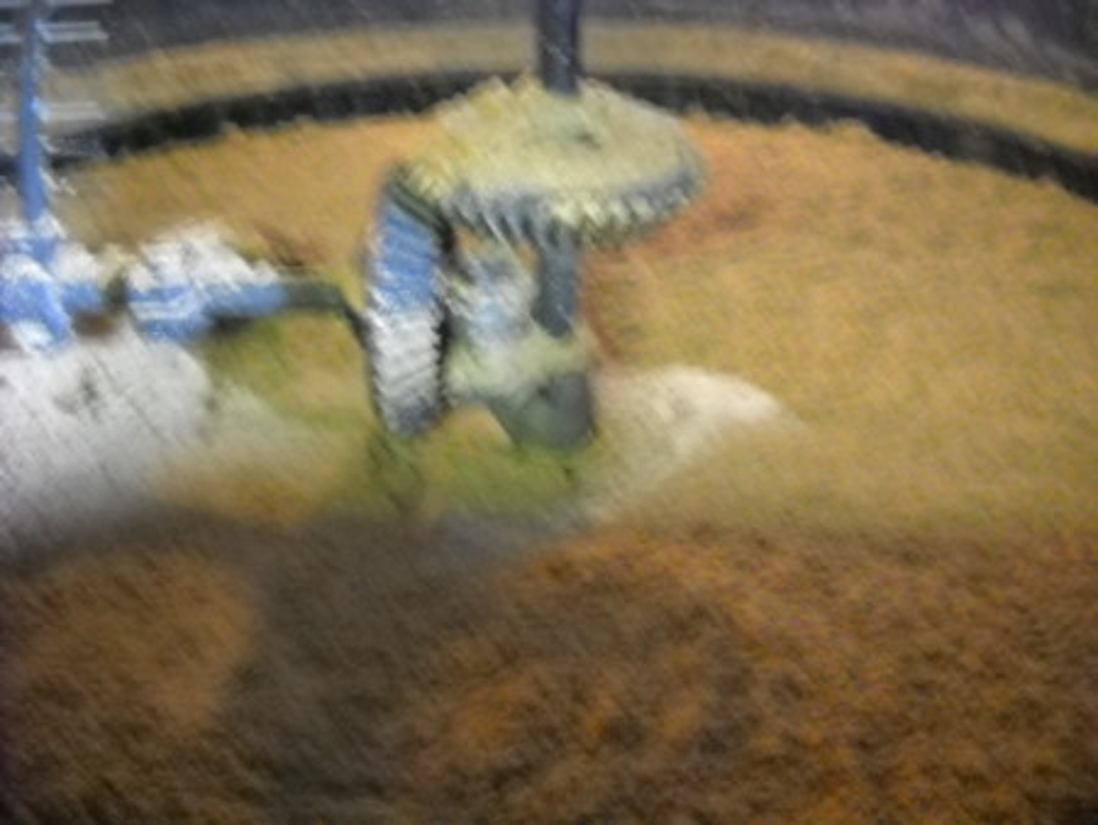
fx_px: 1301
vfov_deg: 35.2
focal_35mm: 41
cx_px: 549
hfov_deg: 45.8
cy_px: 412
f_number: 3.1
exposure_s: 1/2.5
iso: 800
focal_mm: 6.72
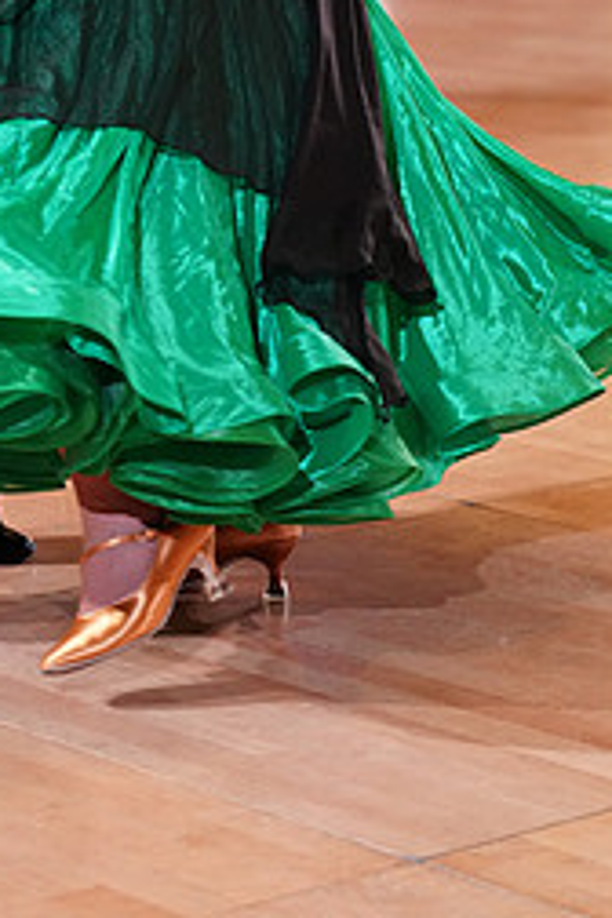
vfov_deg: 12.5
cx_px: -46
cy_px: -124
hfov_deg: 8.5
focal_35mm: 161
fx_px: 4105
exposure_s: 1/640
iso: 2500
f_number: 2.8
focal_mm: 70
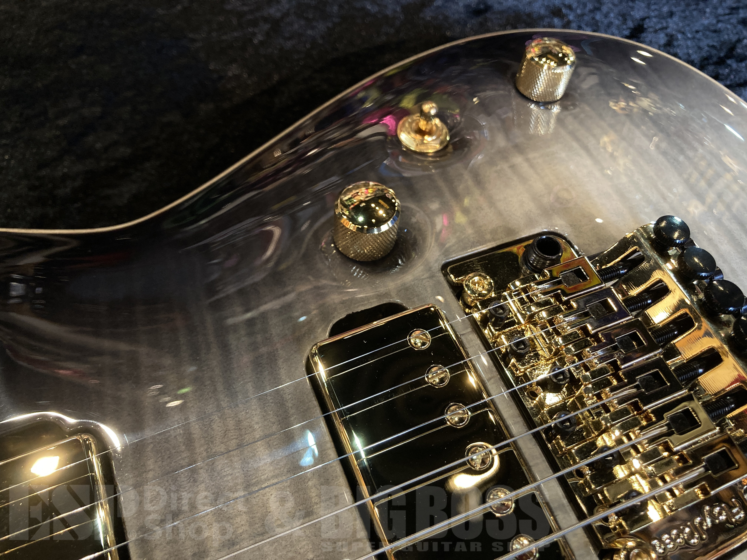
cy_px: 280
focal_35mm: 28
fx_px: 604
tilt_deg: -58.6
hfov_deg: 63.4
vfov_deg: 49.7
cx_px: 374
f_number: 1.8
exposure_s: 1/60
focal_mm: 3.99
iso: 100
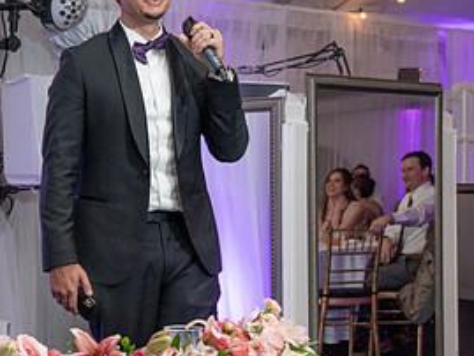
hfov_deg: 17.0
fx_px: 1521
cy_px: 188
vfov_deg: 13.4
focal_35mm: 111
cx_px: -76
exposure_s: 1/100
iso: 2000
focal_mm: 49
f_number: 5.6
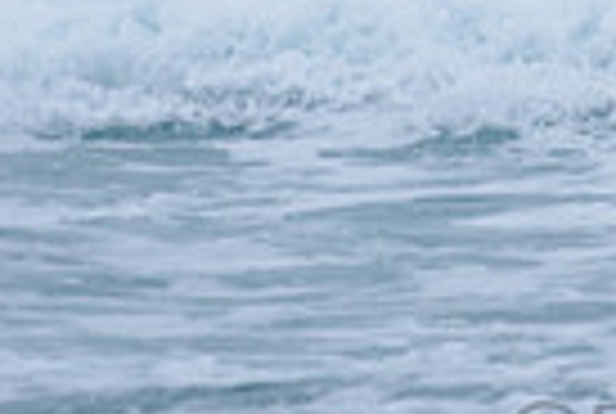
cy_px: -498
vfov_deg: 0.5
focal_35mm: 2589
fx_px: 44397
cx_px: 858
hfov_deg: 0.8
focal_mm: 500
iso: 1400
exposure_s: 1/2000
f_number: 5.6
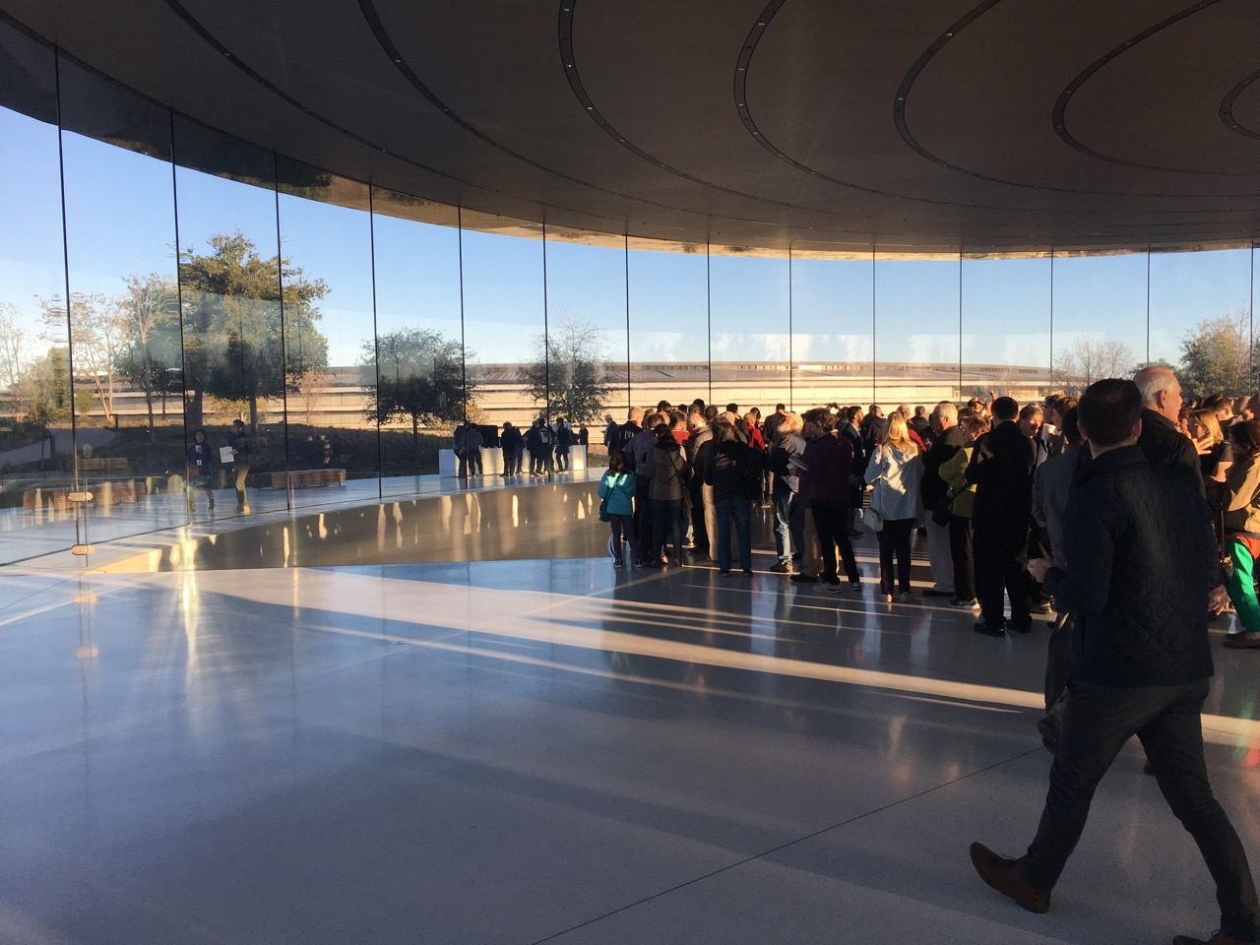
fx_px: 1056
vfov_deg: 48.2
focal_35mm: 29
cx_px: 630
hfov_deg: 61.7
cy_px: 472
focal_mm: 4.15
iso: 25
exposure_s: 1/541
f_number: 2.2
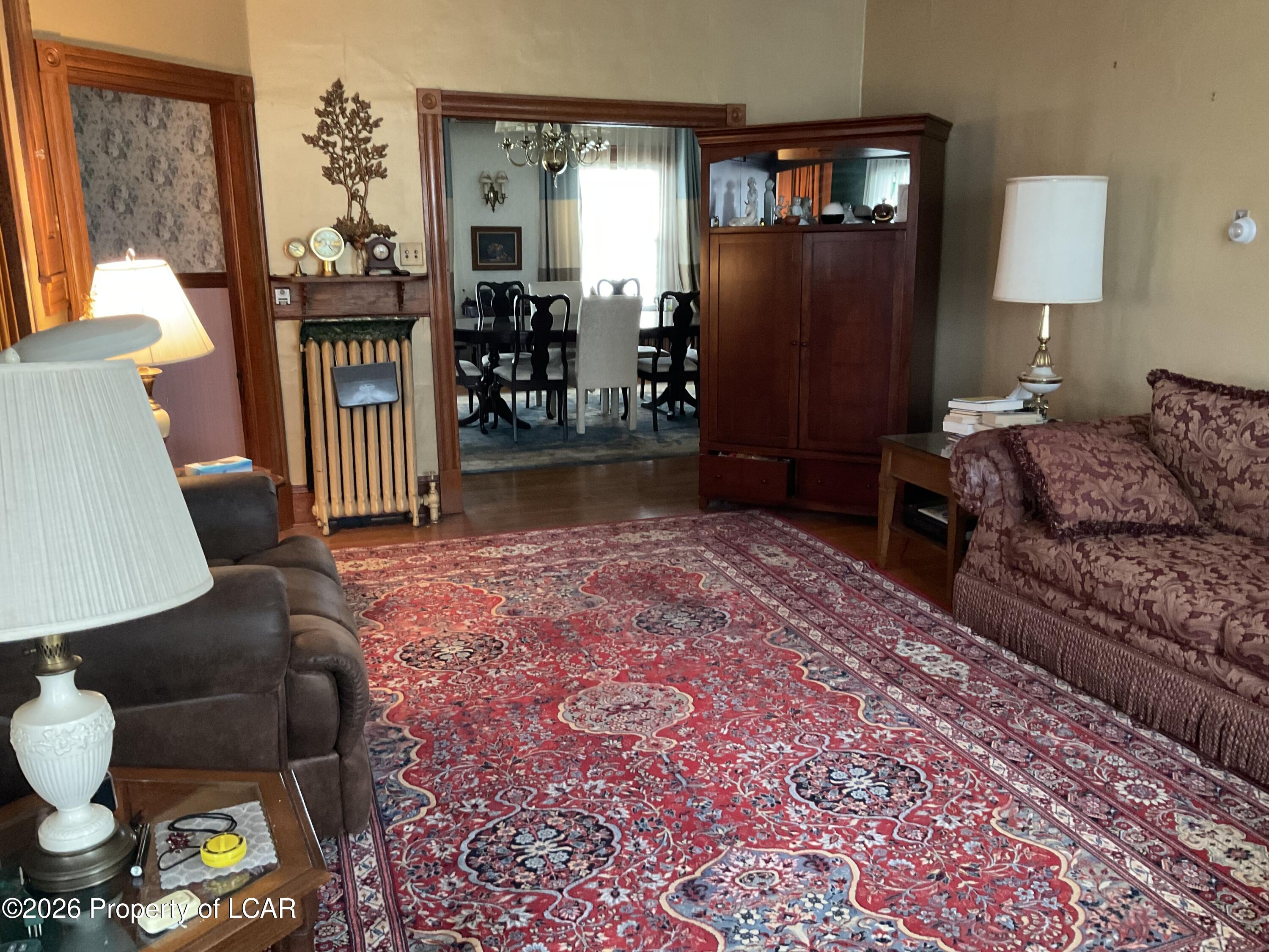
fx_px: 1063
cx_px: 634
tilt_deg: -12.2
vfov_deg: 48.2
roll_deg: +0.5
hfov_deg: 61.7
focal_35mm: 29
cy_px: 476
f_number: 1.8
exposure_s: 1/30
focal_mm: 3
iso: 320
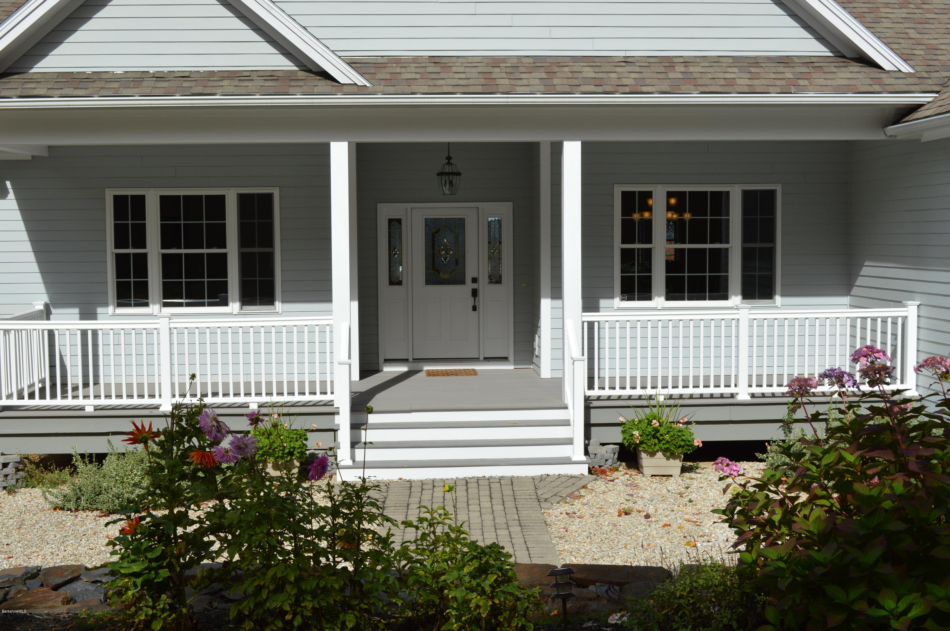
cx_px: 475
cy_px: 316
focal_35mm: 45
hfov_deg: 43.6
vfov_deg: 29.8
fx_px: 1186
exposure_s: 1/320
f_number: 9
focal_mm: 30
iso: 100
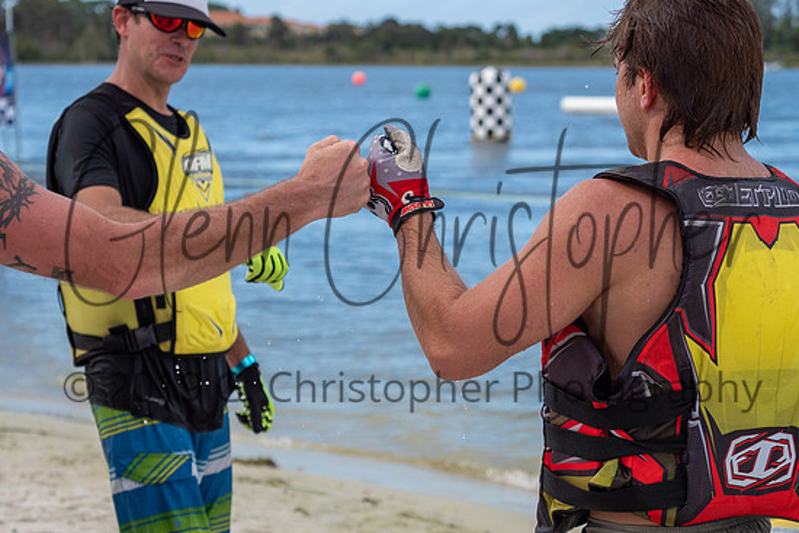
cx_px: 413
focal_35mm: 93
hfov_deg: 21.9
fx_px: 2064
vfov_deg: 14.7
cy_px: 276
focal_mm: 40
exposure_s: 1/2500
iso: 200
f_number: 2.8
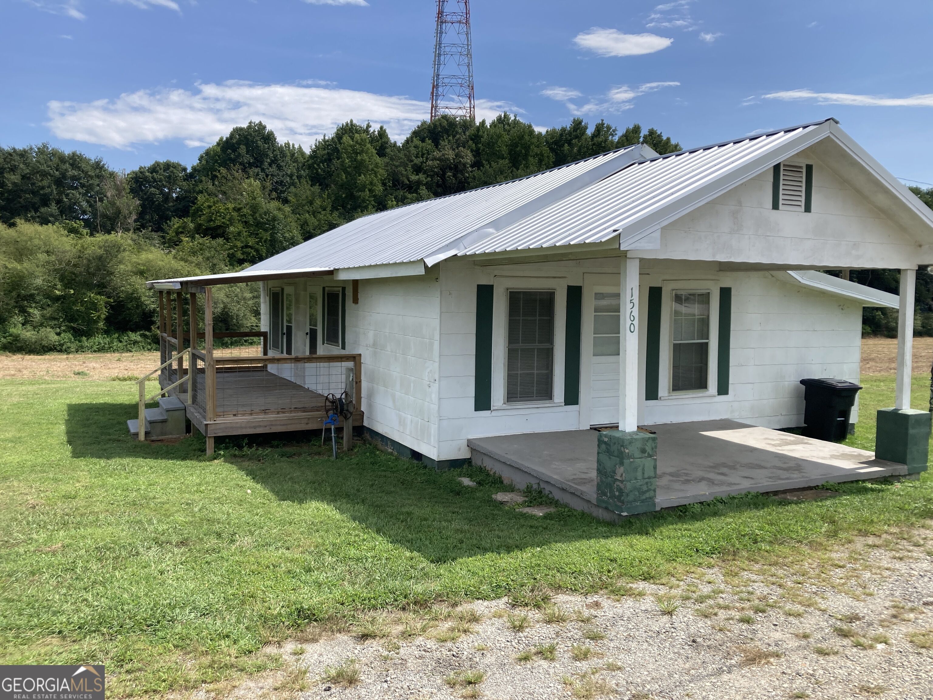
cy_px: 350
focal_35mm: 28
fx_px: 755
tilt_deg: -3.0
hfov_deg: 63.4
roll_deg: +0.2
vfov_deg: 49.7
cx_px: 466
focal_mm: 3.99
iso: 20
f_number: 1.8
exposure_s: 1/2088
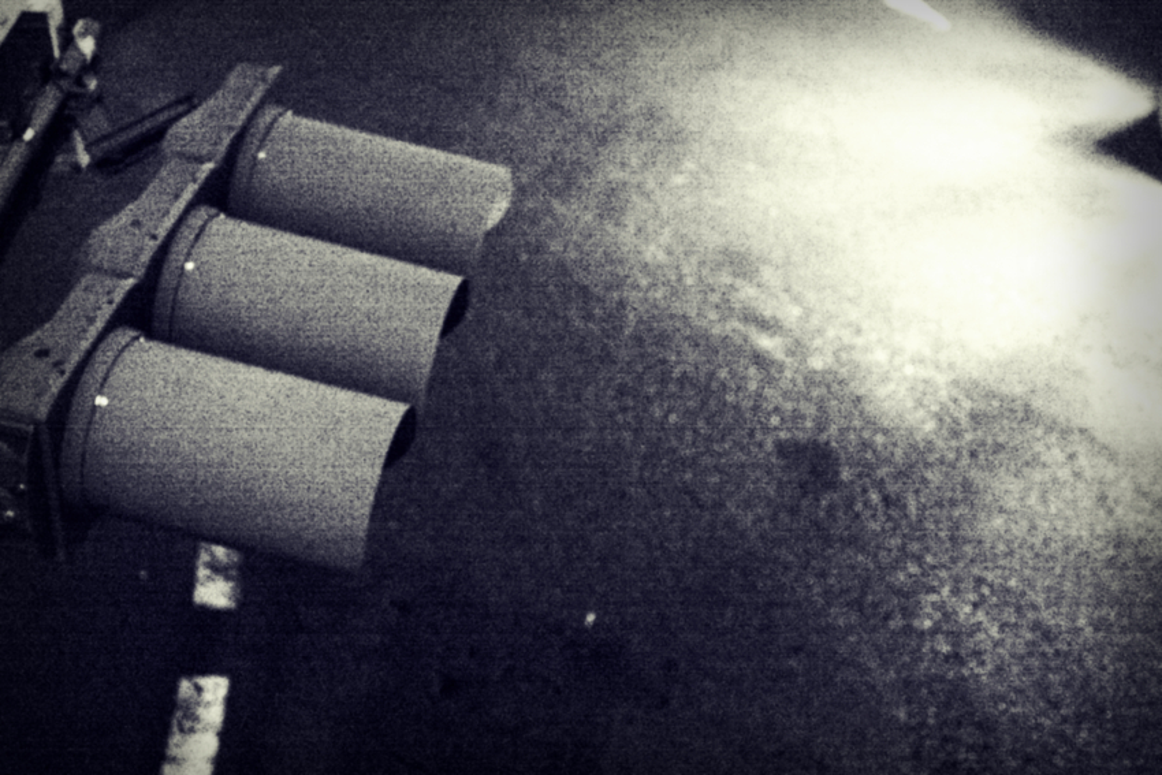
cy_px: 388
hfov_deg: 43.6
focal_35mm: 45
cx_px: 581
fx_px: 1453
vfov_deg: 29.9
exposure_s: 1/40
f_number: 2.8
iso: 6400
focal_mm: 30
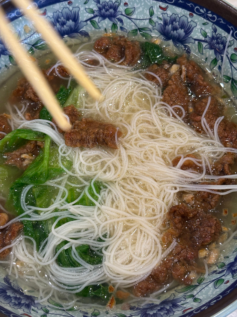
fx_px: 475
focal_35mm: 52
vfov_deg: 36.8
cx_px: 118
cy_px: 158
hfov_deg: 28.0
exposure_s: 1/50
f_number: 1.6
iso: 100
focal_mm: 5.96
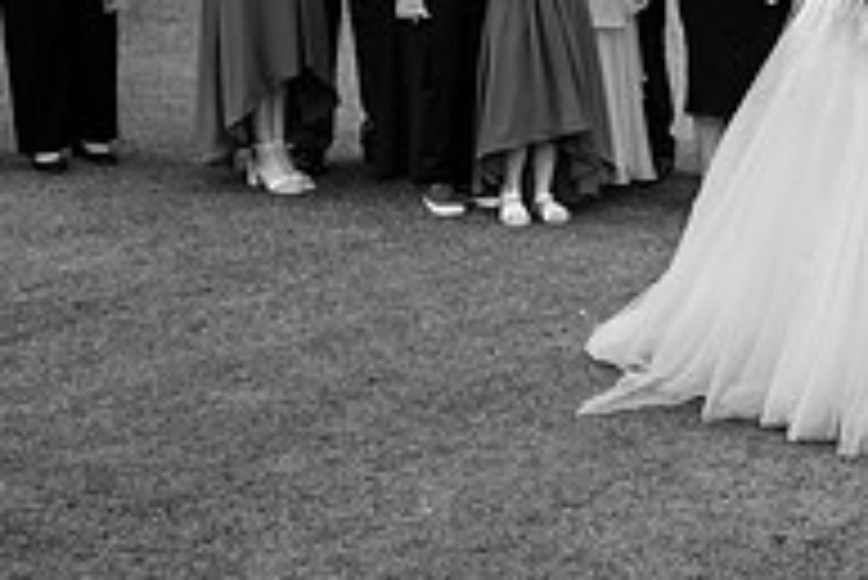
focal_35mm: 105
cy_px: 40
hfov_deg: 18.6
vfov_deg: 12.9
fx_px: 2533
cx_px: 989
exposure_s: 1/320
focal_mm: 35
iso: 100
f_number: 4
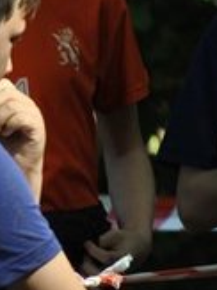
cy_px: 123
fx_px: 6527
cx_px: -206
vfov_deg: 2.5
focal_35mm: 780
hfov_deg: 1.9
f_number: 5
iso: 320
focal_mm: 135
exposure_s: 1/500
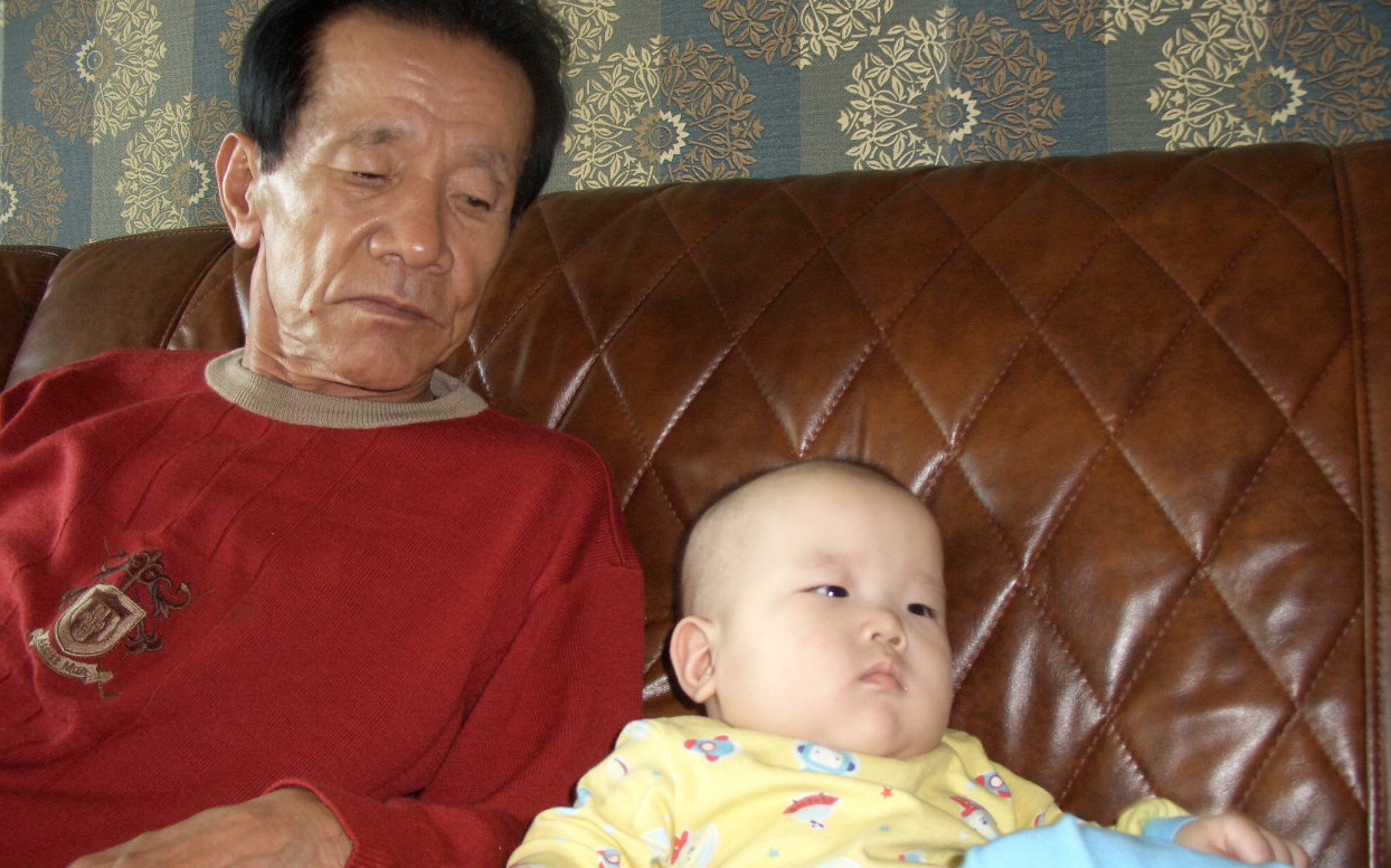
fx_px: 1364
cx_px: 682
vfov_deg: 35.3
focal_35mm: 36
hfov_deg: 54.0
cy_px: 483
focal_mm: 7.1
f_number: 2.8
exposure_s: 1/60
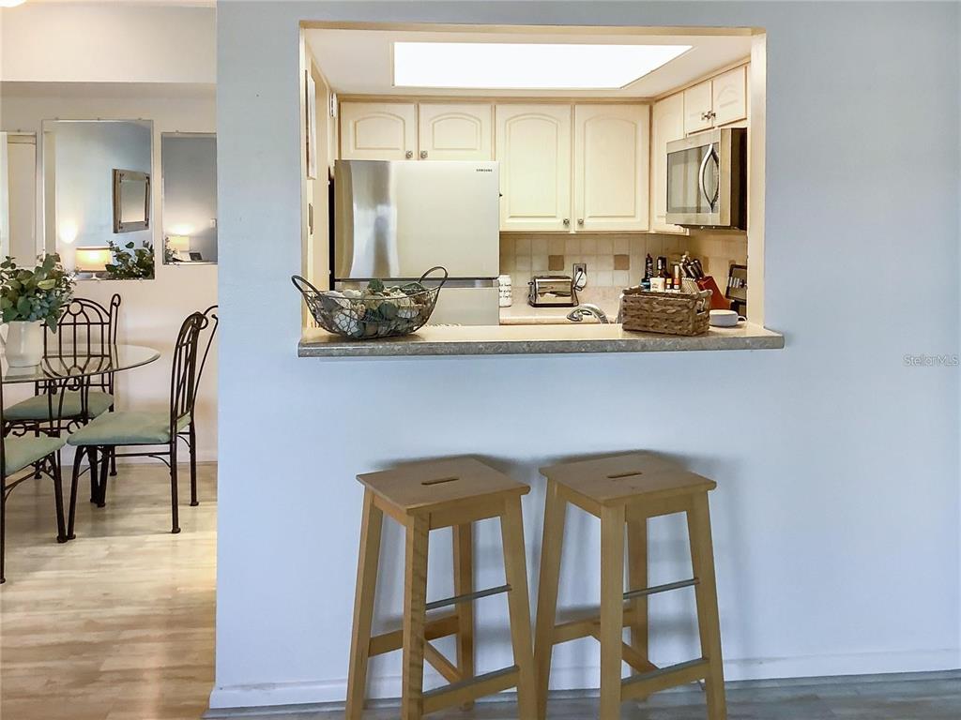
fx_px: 861
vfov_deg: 45.4
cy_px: 360
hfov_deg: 58.4
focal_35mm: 31
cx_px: 480
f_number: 2.4
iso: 125
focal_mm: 3.3
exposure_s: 1/60
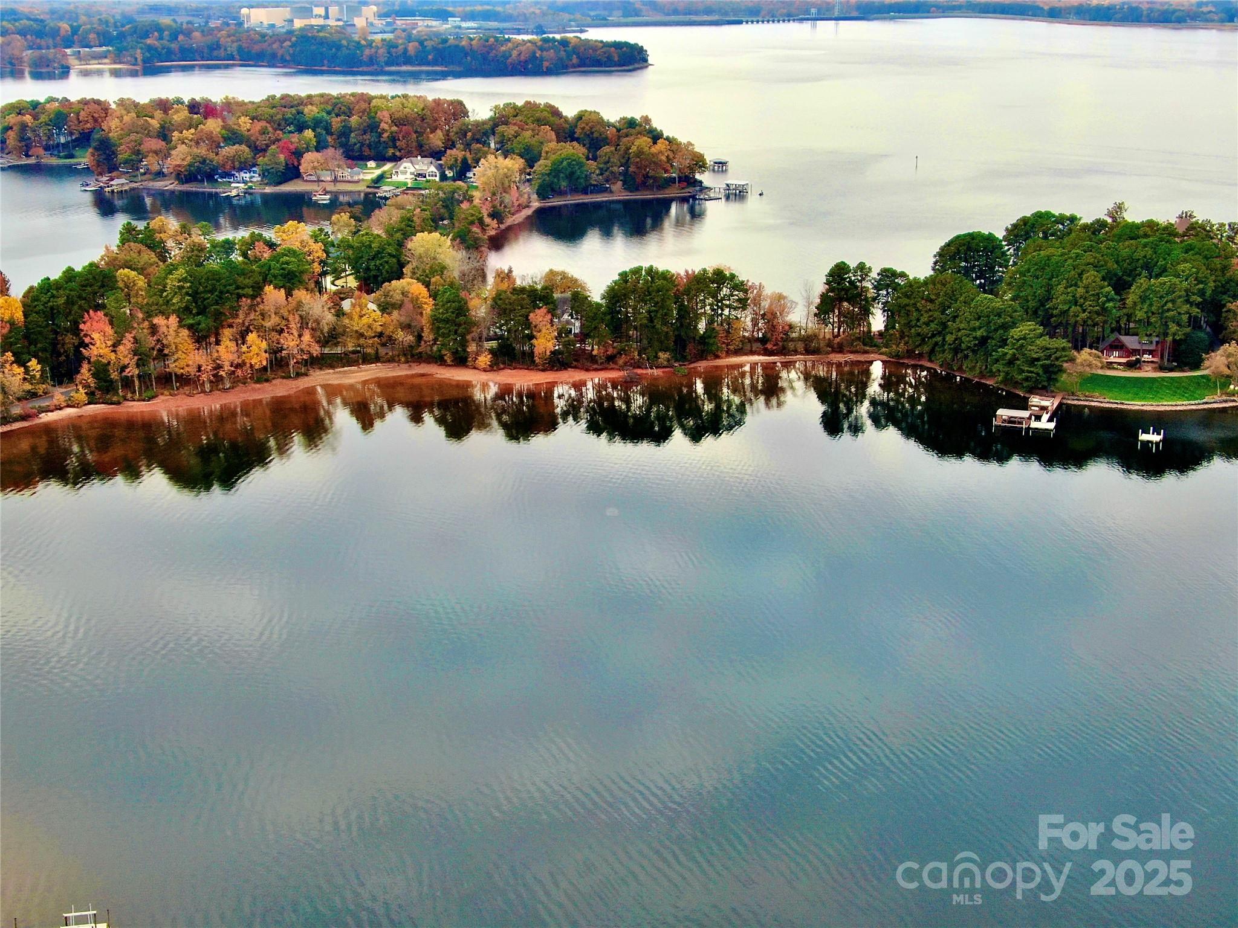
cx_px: 619
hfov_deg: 39.7
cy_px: 464
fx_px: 1717
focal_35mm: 48
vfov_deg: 30.3
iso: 100
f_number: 3.8
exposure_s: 1/240
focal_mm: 8.6
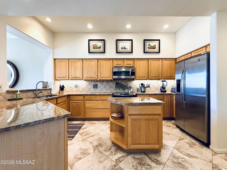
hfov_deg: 102.1
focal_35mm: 14
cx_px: 114
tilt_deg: -0.1
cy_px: 85
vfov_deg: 85.7
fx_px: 92
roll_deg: +0.0
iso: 200
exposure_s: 1/120
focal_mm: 2.22
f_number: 2.2
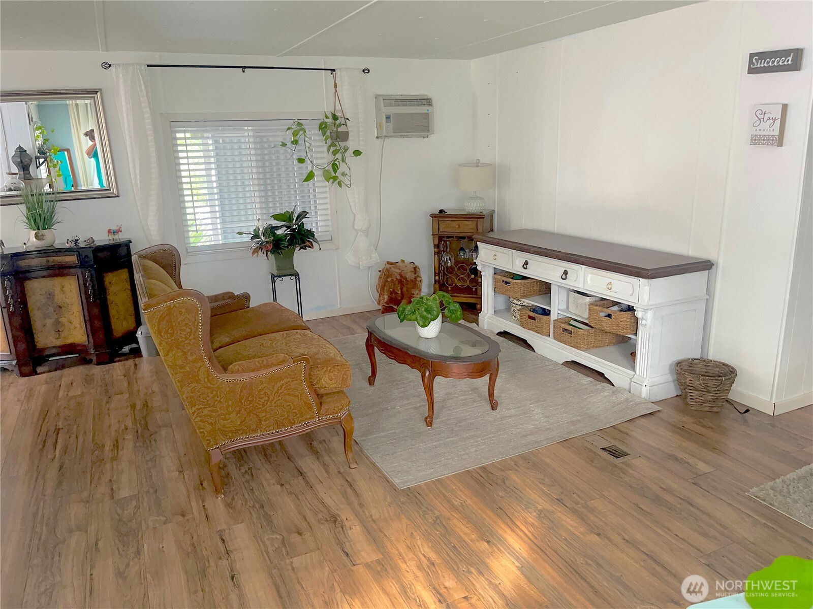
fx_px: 611
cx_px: 406
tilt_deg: -15.0
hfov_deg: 67.3
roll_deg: +2.3
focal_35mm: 26
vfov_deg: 53.1
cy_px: 304
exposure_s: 1/60
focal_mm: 5.1
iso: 400
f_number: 1.6
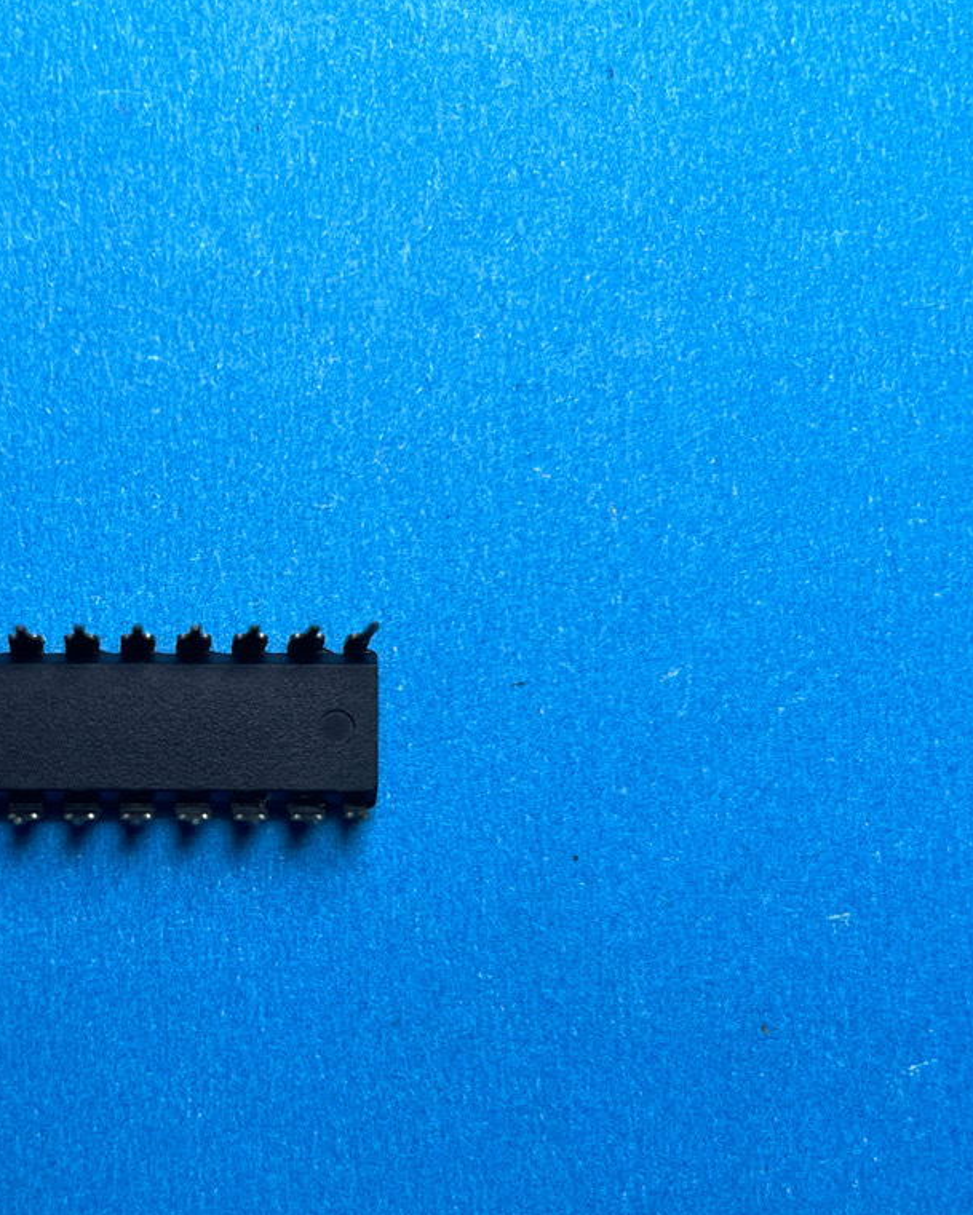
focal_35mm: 48
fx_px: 1727
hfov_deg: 30.1
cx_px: 93
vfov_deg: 38.6
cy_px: 717
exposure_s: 1/156
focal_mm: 4.2
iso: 32
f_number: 1.6
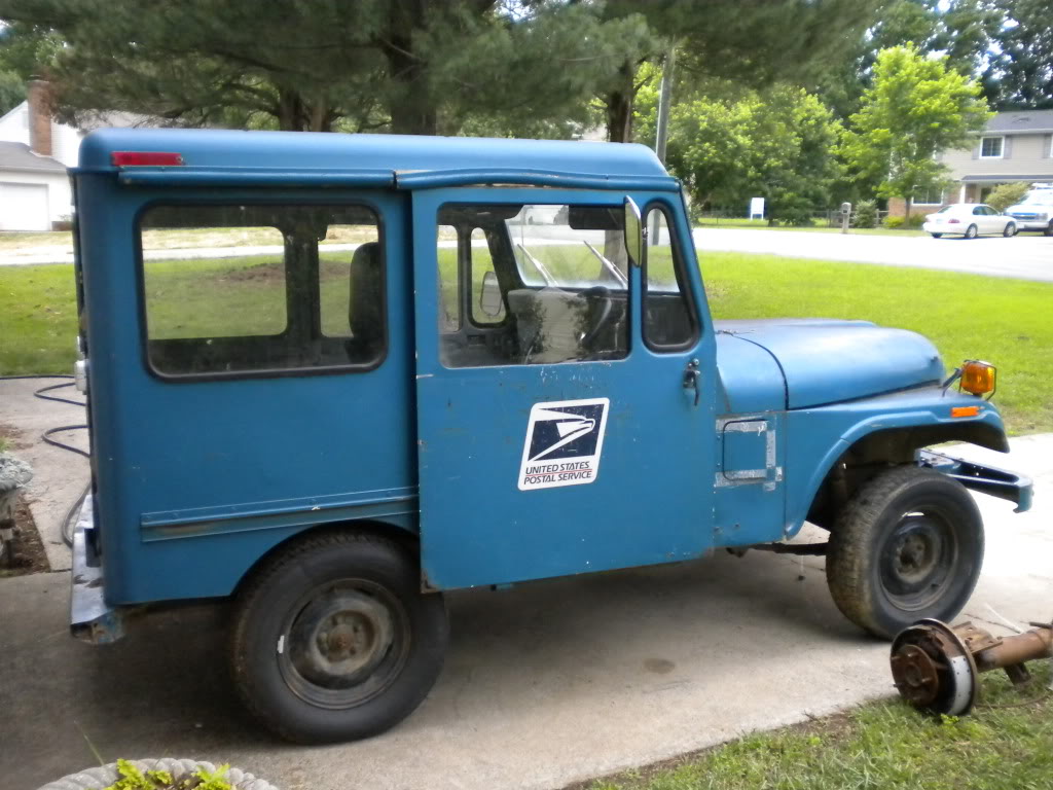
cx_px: 526
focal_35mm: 35
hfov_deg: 52.6
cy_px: 395
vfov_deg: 40.7
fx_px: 1065
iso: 400
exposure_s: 1/496
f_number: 3.1
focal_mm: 6.3
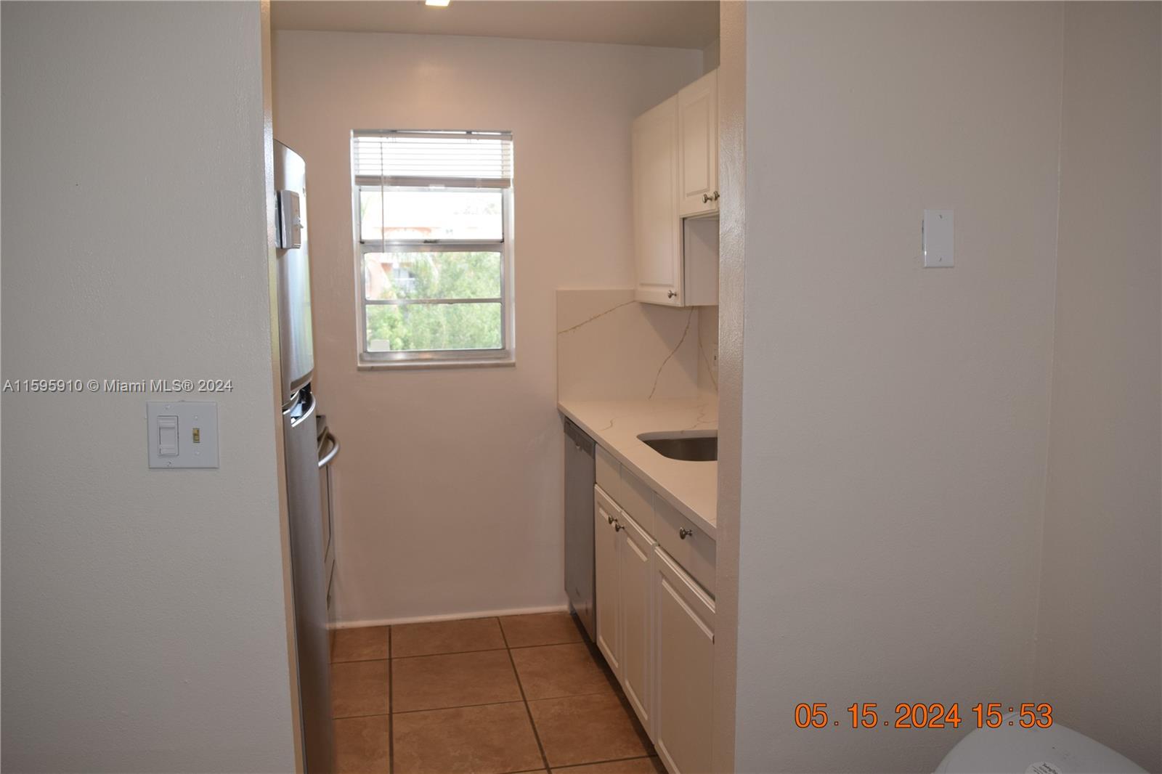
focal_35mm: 27
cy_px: 387
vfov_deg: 47.9
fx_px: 871
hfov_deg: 67.4
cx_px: 581
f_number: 5.6
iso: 450
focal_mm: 18
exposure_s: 1/125
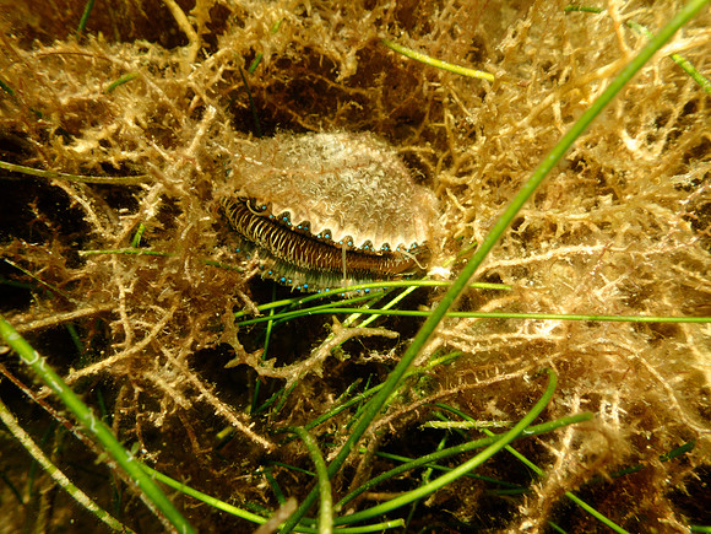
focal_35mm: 25
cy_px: 267
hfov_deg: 69.4
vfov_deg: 54.9
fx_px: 513
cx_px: 356
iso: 100
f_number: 2.8
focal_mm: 4.5
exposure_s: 1/320
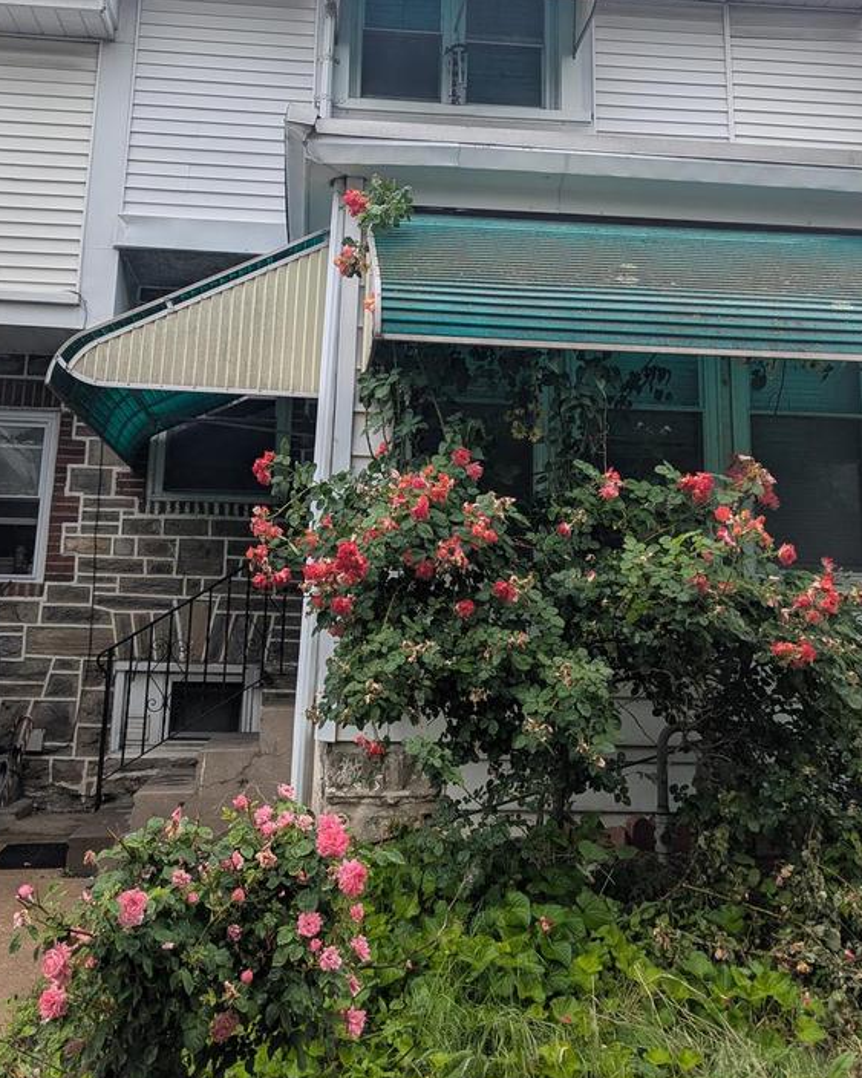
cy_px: 355
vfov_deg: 49.4
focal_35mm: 36
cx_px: 410
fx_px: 1148
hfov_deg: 41.1
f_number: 1.85
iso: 47
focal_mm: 6.81
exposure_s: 1/1155
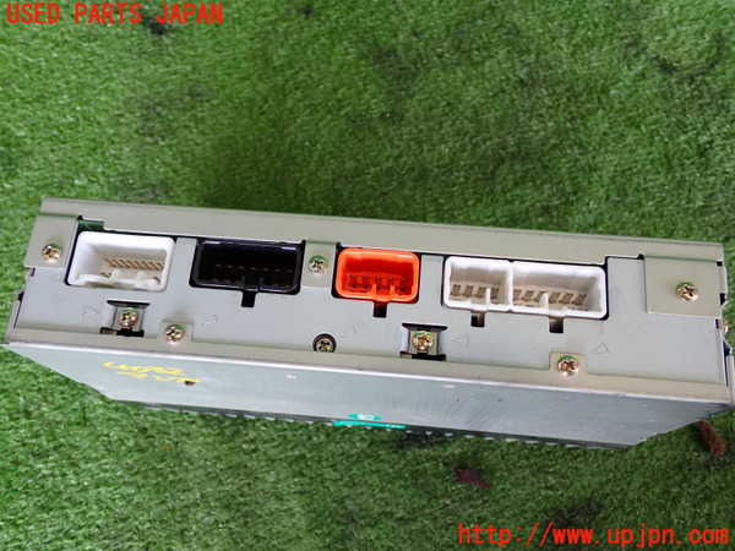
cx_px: 368
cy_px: 276
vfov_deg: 44.2
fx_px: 679
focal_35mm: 32
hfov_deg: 56.8
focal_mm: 5.79
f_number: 2.4
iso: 200
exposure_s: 1/60
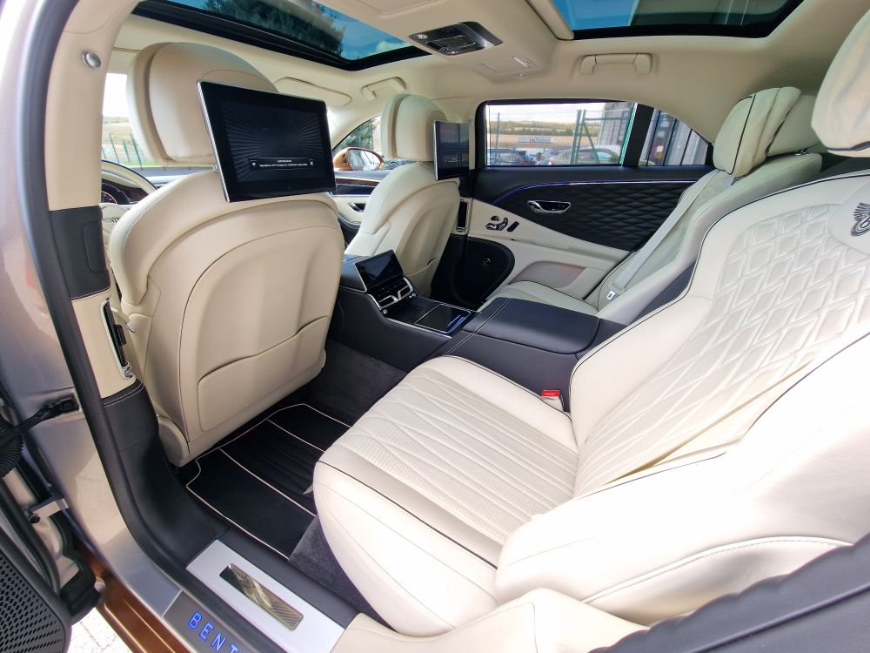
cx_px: 435
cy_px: 326
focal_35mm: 13
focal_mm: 2.2
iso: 50
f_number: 2.2
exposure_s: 1/120
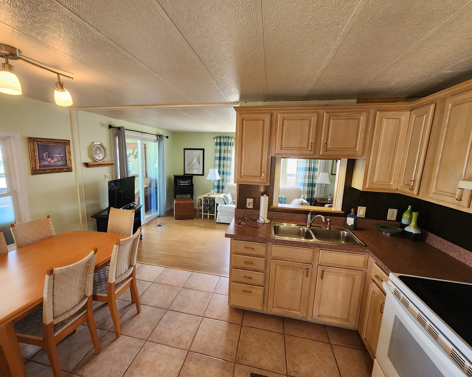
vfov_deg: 88.0
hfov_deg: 100.5
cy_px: 191
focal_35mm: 14
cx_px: 217
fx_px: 196
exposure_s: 1/60
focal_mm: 2.2
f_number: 2.2
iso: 250
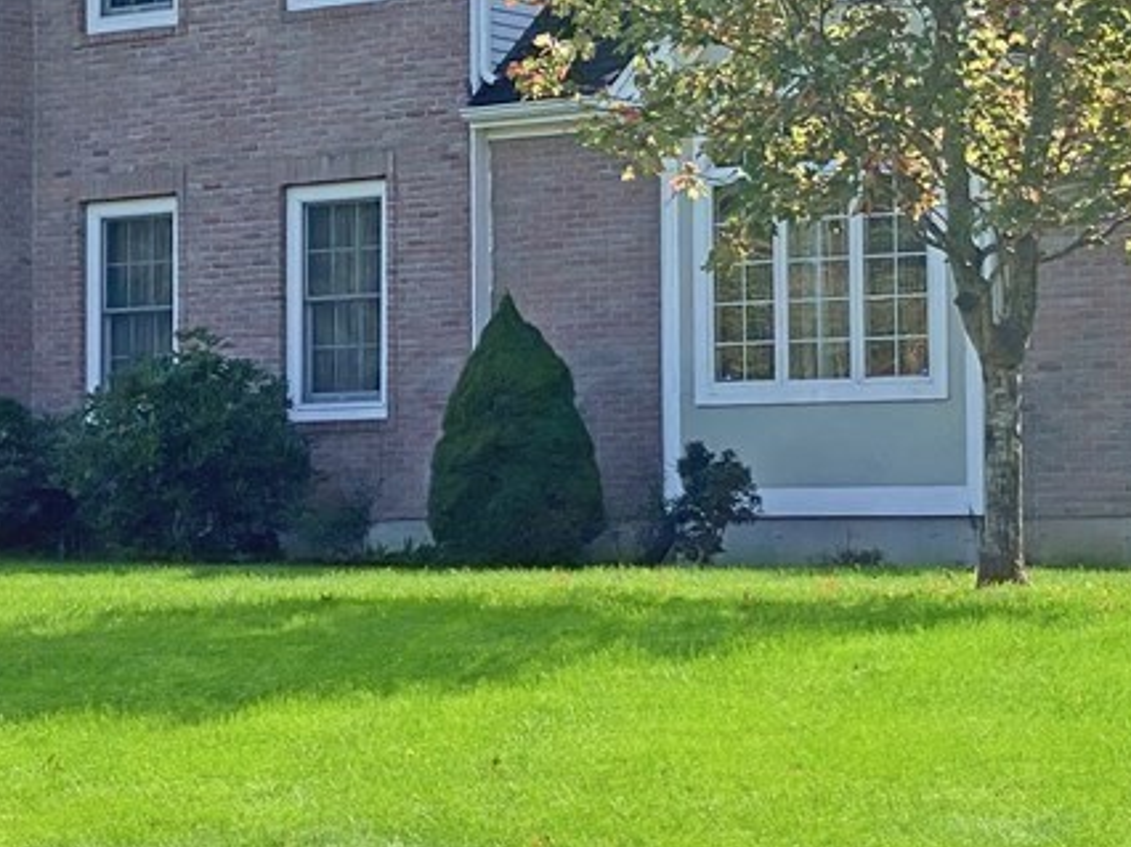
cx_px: 149
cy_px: -159
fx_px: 4082
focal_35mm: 125
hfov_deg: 15.6
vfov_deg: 11.6
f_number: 2
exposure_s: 1/1597
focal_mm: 6
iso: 20
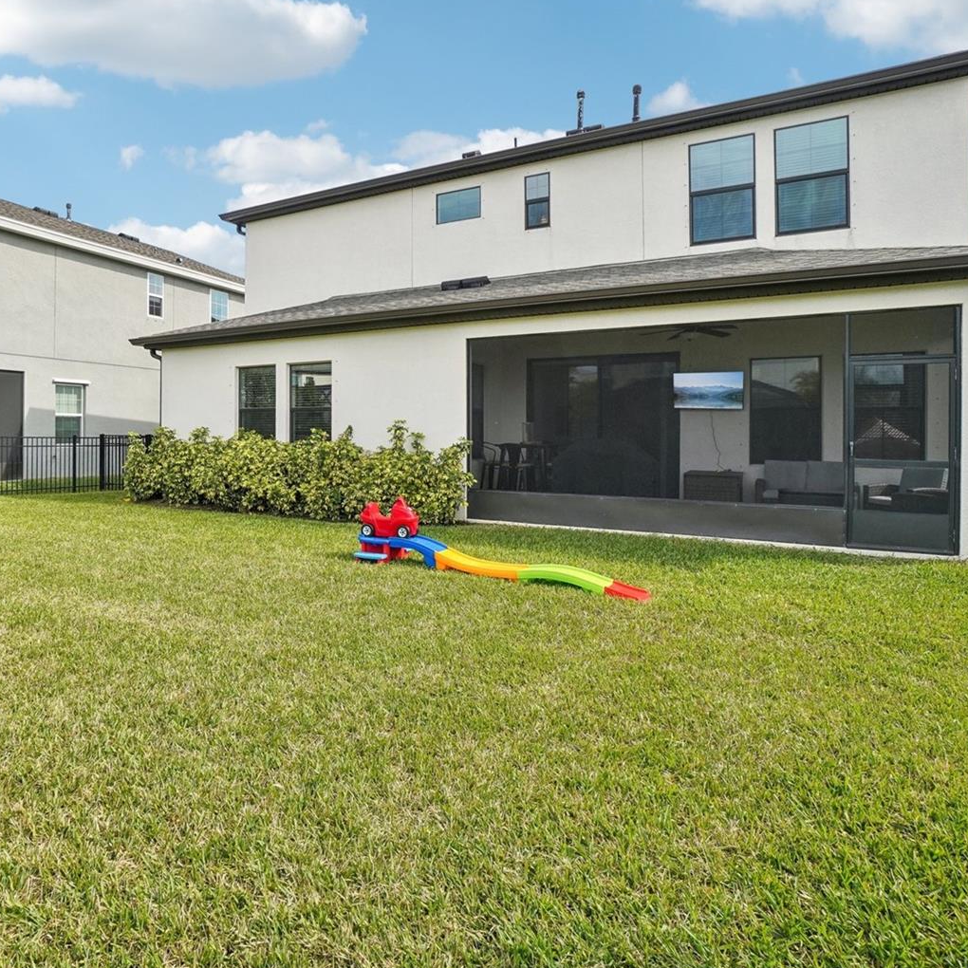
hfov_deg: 73.1
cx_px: 341
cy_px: 483
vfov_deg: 74.8
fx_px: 633
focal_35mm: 20
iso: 400
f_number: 8
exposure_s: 1/500
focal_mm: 10
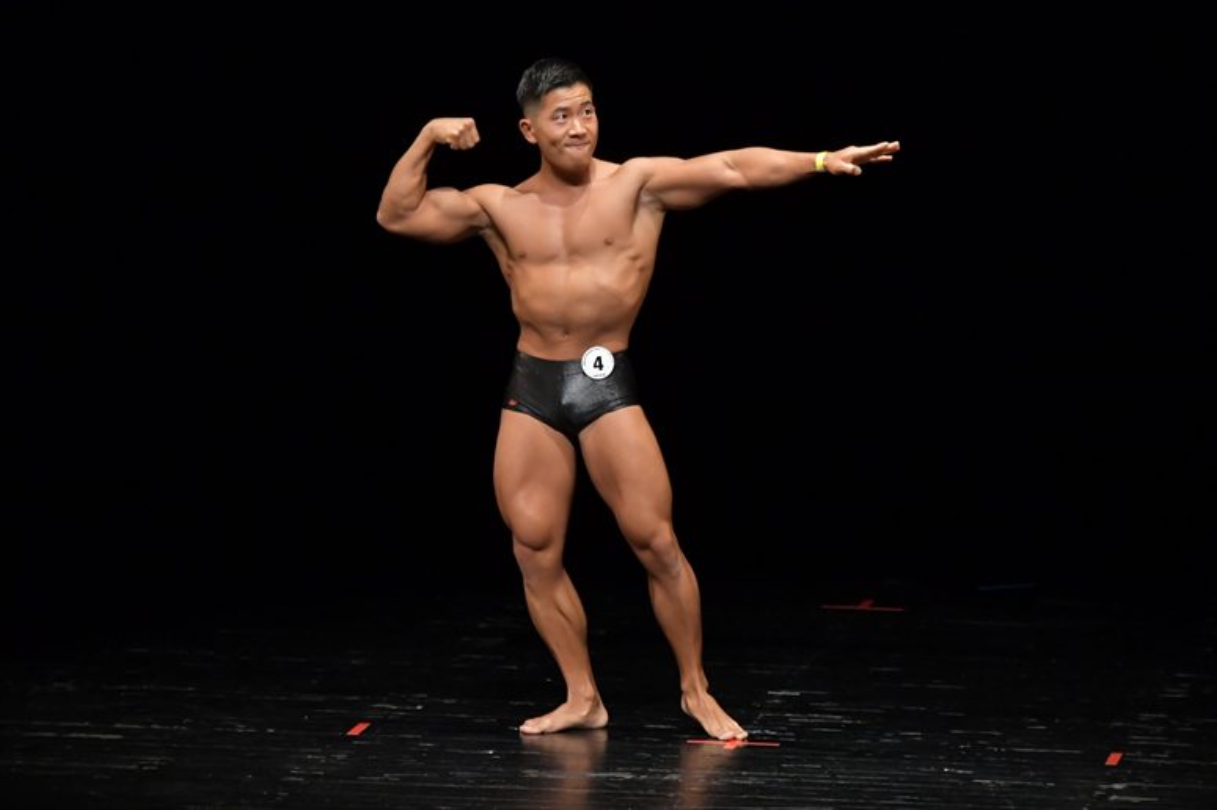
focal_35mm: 300
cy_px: 405
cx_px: 608
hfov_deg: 6.9
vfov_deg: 4.6
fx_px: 10137
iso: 3200
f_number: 5.6
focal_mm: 200
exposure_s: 1/400
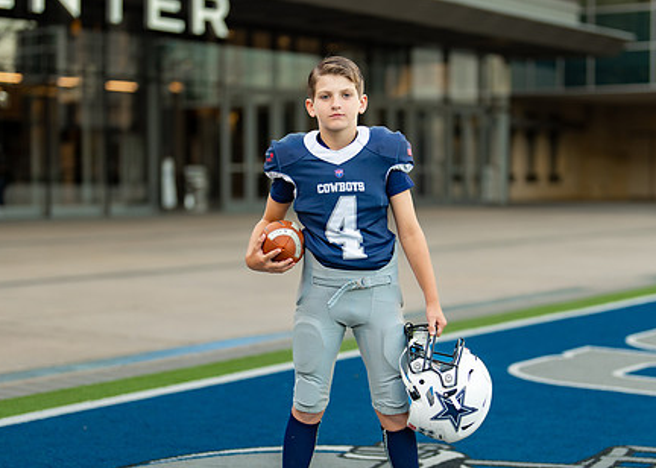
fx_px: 1415
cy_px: 283
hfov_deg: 26.1
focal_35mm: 76
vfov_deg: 18.7
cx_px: 365
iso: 100
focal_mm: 50
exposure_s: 1/400
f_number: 1.2
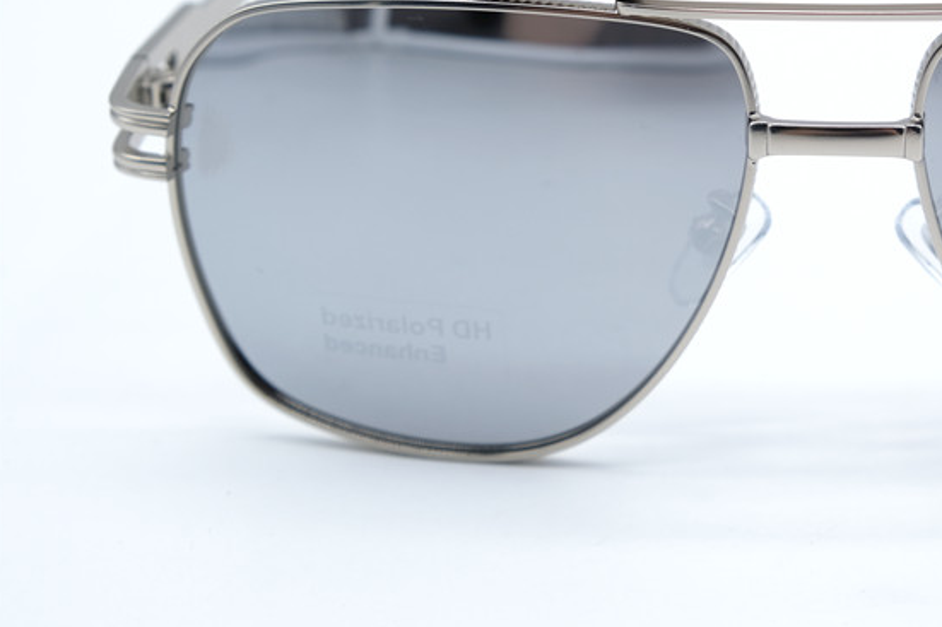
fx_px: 2799
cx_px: 845
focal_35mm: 107
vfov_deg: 12.8
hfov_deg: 18.8
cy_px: 191
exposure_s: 1/210
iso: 160
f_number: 5
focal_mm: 39
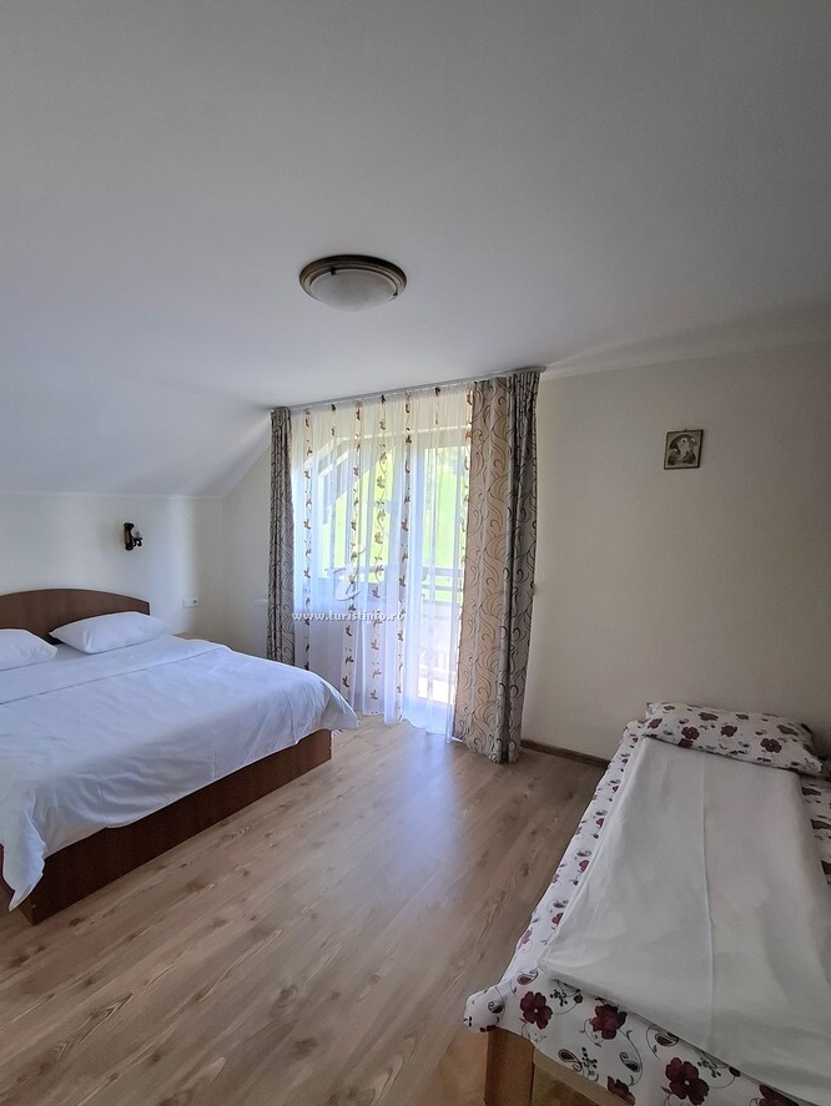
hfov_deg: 81.4
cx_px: 364
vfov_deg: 97.9
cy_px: 597
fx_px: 480
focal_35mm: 15
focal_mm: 1.74
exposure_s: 1/50
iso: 64
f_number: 2.2
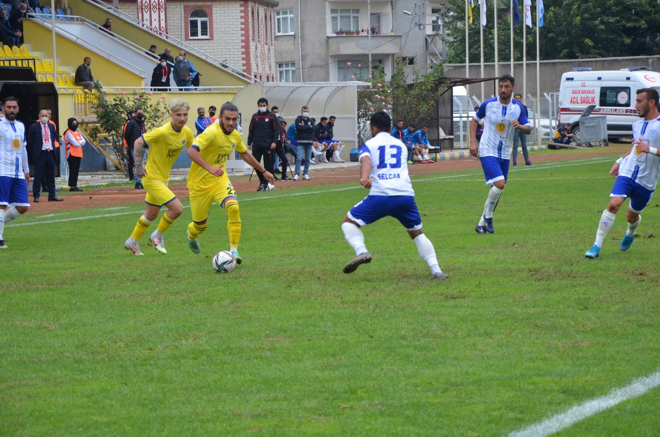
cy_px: 226
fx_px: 2992
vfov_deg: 8.4
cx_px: 339
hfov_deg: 12.6
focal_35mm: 164
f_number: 5.6
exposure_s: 1/1000
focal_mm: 105
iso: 800
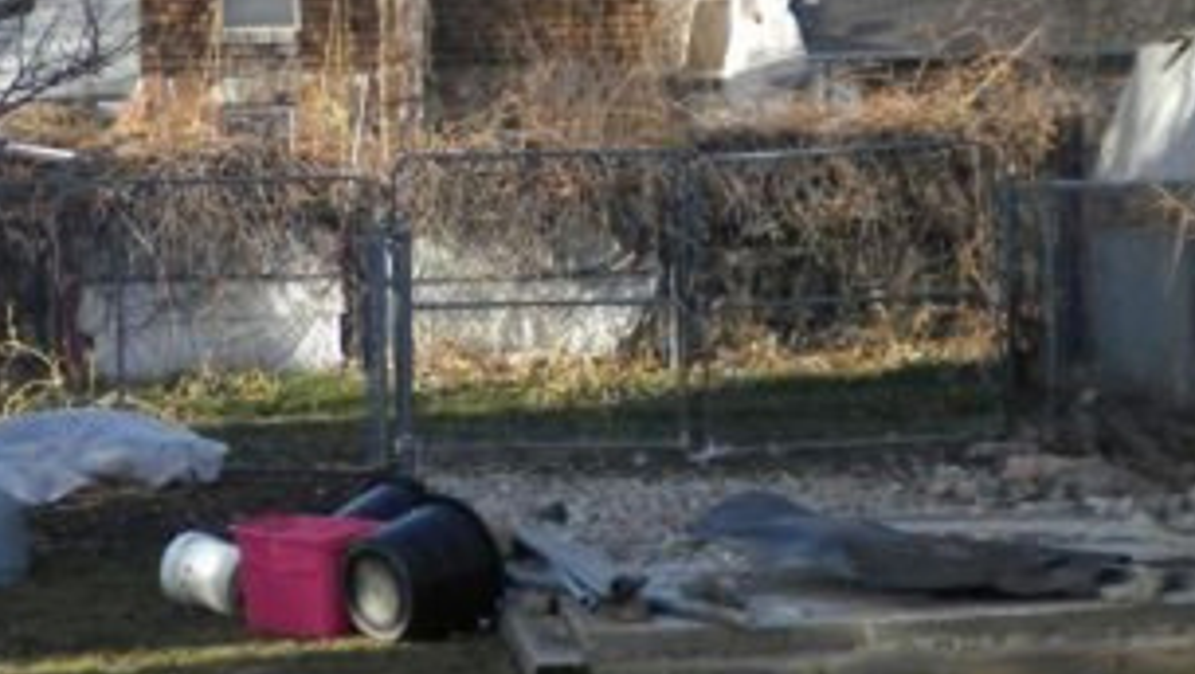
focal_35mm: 80
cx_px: 98
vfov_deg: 15.1
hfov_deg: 25.6
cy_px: 337
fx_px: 2536
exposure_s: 1/300
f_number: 3.1
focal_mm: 6.3
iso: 80
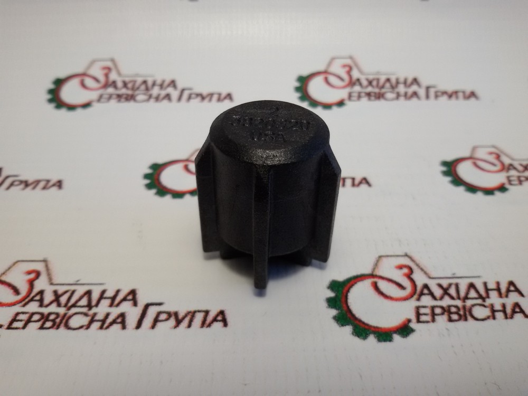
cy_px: 198
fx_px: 473
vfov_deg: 45.4
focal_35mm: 31
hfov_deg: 58.4
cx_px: 264
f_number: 2.4
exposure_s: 1/100
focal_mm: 2.93
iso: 64
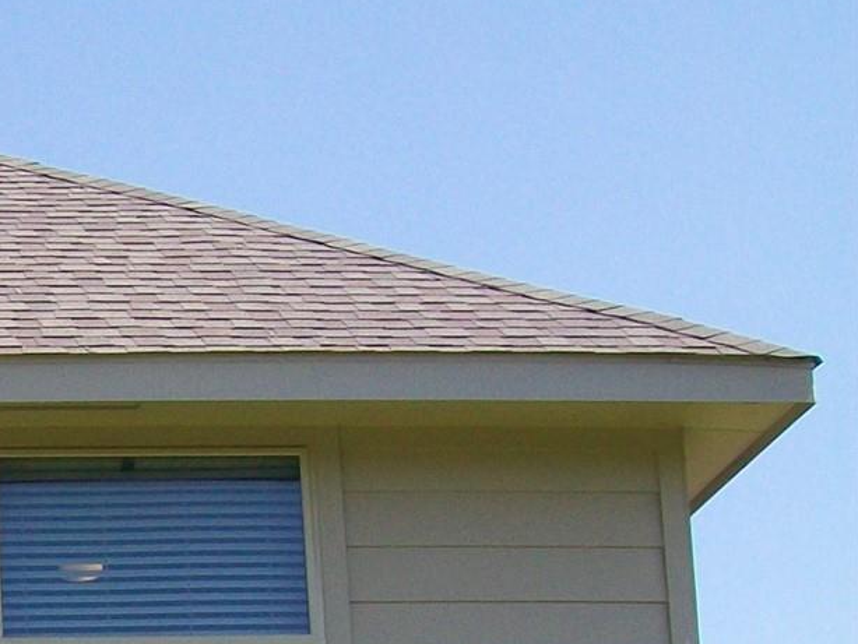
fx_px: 2976
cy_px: 1037
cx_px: -570
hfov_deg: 14.8
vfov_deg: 11.7
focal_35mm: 120
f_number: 4.8
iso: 64
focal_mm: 6
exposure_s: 1/320
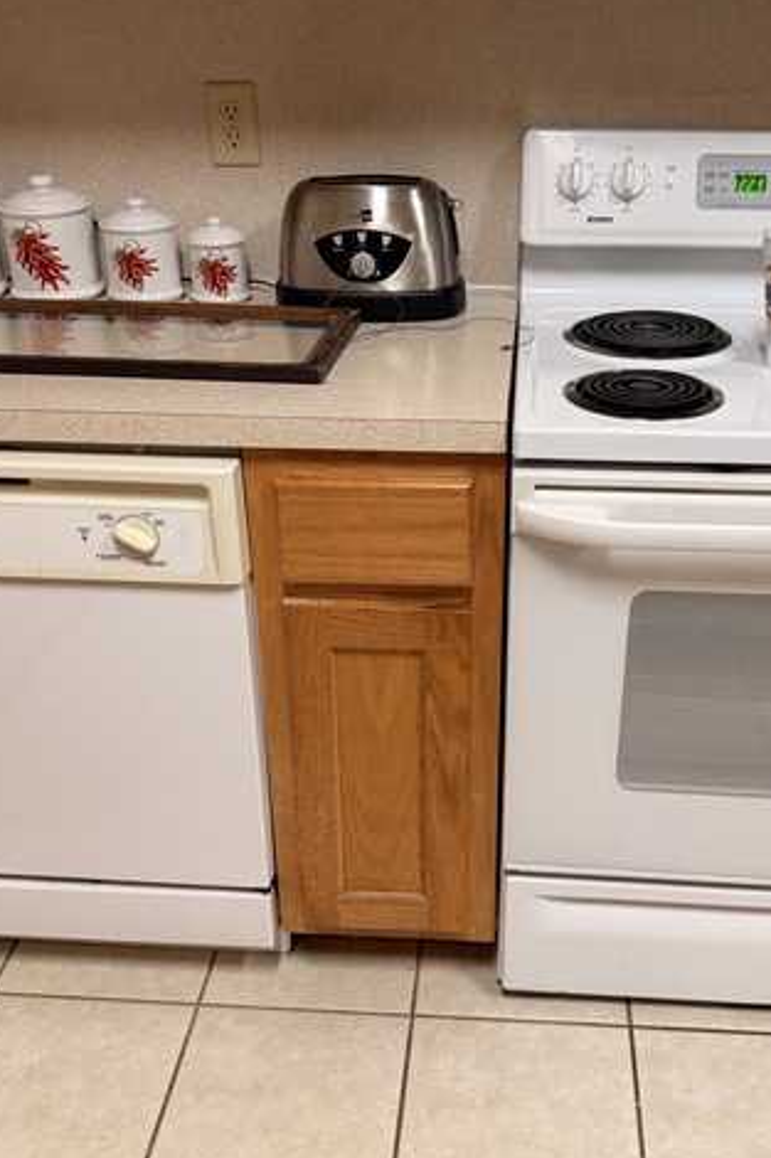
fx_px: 1093
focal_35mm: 34
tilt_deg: -26.9
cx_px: 456
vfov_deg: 55.8
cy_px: 577
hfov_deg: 38.7
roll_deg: -0.5
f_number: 1.78
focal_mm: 6.76
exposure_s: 1/60
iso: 250
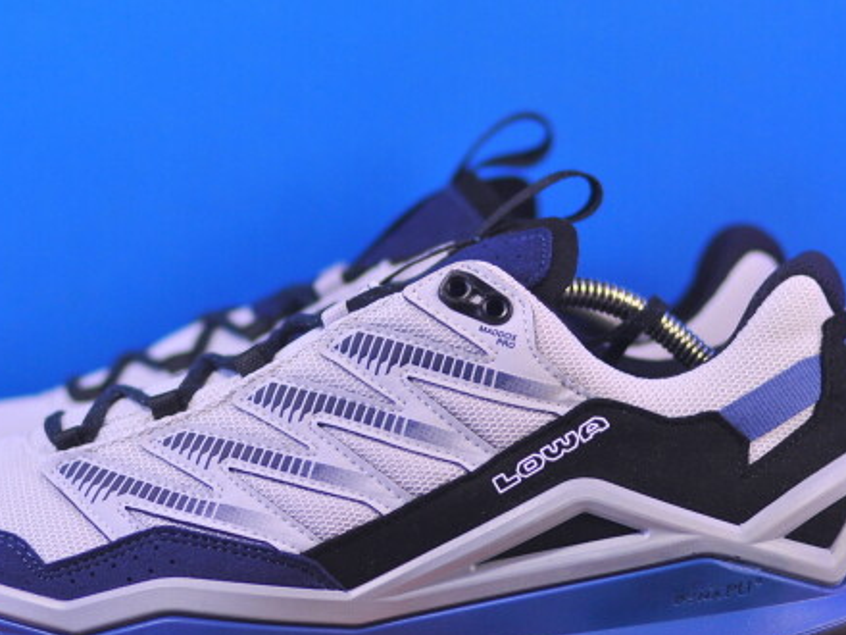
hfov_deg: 15.0
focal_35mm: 131
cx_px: 311
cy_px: 295
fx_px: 3202
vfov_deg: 11.3
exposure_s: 1/320
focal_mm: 50
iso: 250
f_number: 2.2
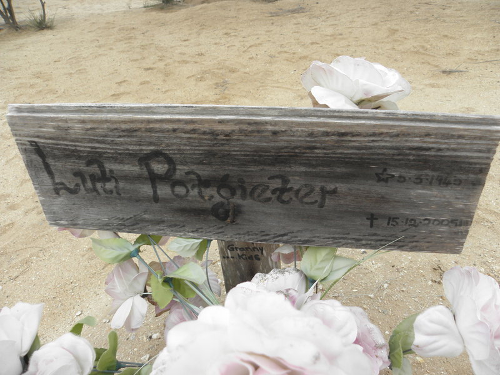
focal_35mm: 26
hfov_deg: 67.3
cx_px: 250
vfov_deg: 53.1
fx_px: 376
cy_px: 188
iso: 64
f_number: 2.8
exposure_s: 1/60
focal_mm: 4.6
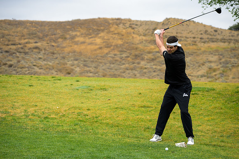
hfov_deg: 22.6
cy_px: 80
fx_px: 598
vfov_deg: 15.2
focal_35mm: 90
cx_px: 120
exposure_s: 1/2500
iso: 800
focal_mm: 90
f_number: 4
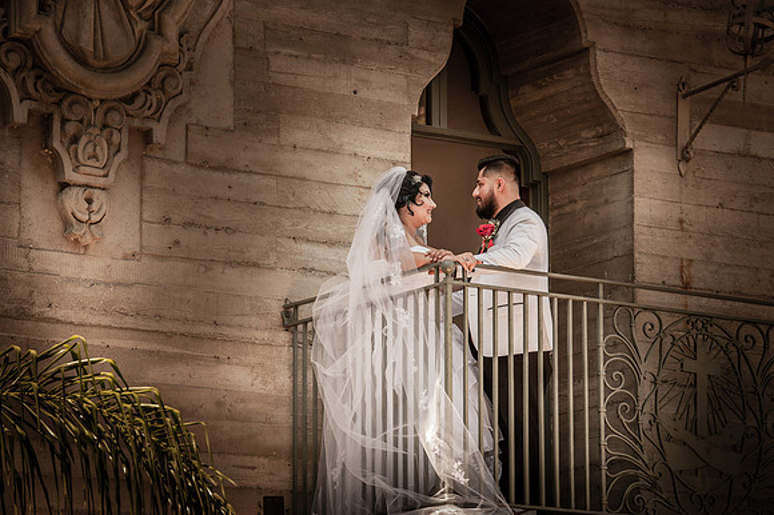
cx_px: 387
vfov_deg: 8.8
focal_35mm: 155
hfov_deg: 13.3
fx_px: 3330
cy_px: 258
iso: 250
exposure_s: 1/200
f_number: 7.1
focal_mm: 155
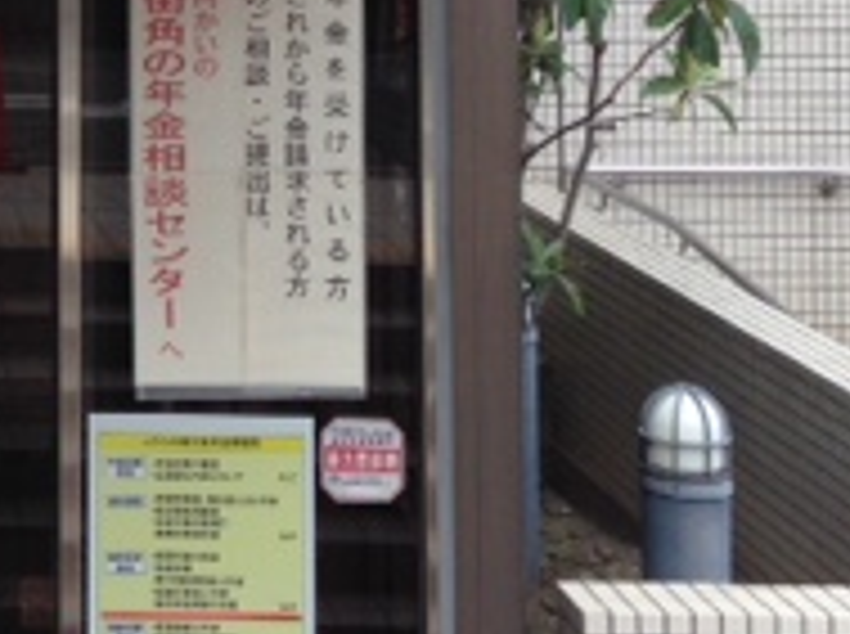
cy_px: -261
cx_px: -247
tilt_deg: +1.4
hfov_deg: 16.6
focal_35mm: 112
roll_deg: -0.4
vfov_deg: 12.6
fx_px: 2745
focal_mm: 4.12
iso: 50
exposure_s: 1/396
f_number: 2.4
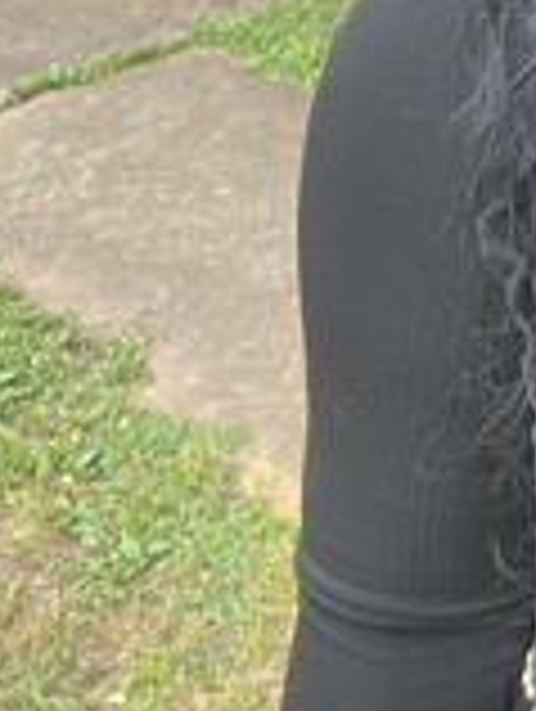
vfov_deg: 18.2
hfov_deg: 13.4
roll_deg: +1.9
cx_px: 770
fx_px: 2162
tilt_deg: -19.7
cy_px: -18
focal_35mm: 105
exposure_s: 1/121
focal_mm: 4.2
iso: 64
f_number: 1.6
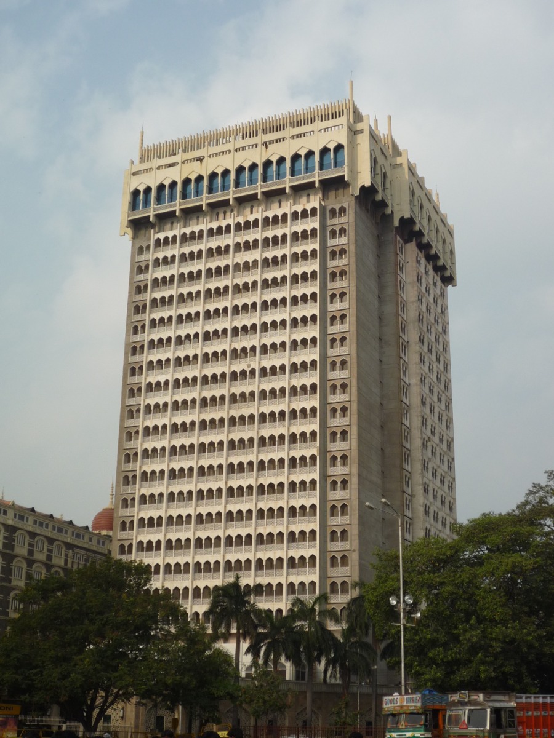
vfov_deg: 32.2
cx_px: 277
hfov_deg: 24.4
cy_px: 369
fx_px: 1280
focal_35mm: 60
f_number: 5
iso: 100
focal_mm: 8.8
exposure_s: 1/800
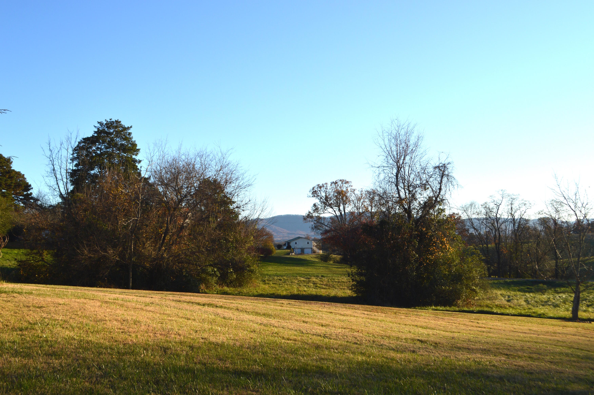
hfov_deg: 53.2
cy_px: 198
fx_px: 593
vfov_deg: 36.8
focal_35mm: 36
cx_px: 297
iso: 100
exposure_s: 1/200
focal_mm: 24
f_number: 7.1
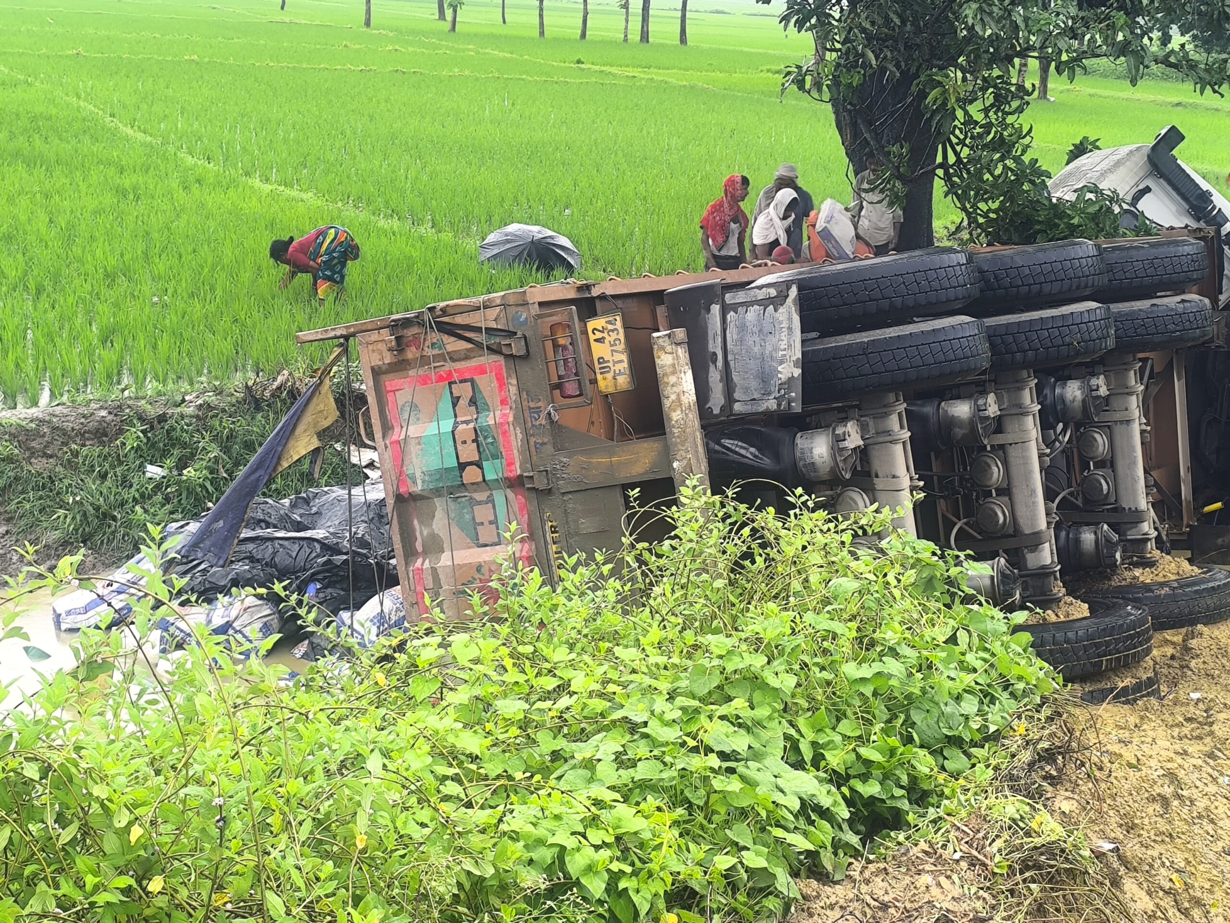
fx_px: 2310
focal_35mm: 65
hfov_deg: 29.8
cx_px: 615
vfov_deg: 22.6
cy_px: 462
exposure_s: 1/154
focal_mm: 6.14
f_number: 1.65
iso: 50
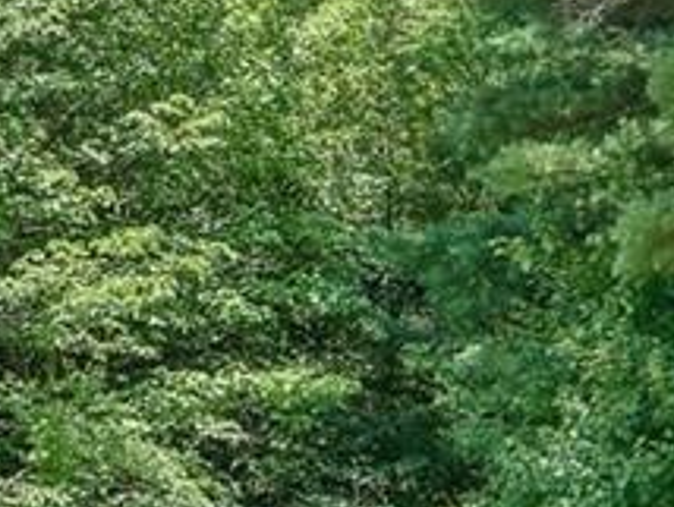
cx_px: 1483
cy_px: 630
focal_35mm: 147
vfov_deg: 9.9
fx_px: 2865
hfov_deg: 11.6
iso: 200
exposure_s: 1/100
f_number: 9
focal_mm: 32
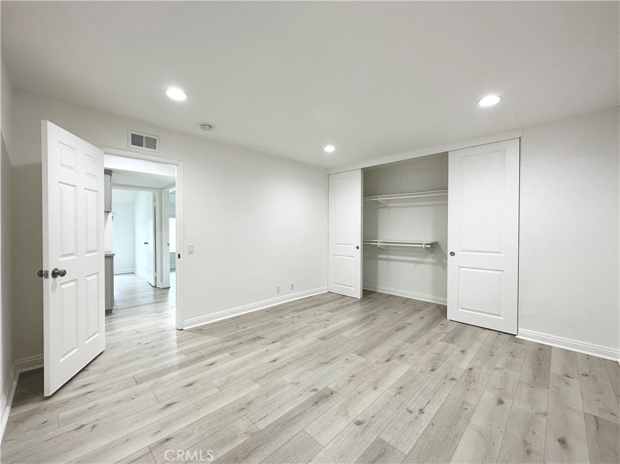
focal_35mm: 14
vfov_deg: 85.6
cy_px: 232
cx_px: 310
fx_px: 251
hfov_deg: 102.1
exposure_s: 1/120
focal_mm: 2.22
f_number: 2.2
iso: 160
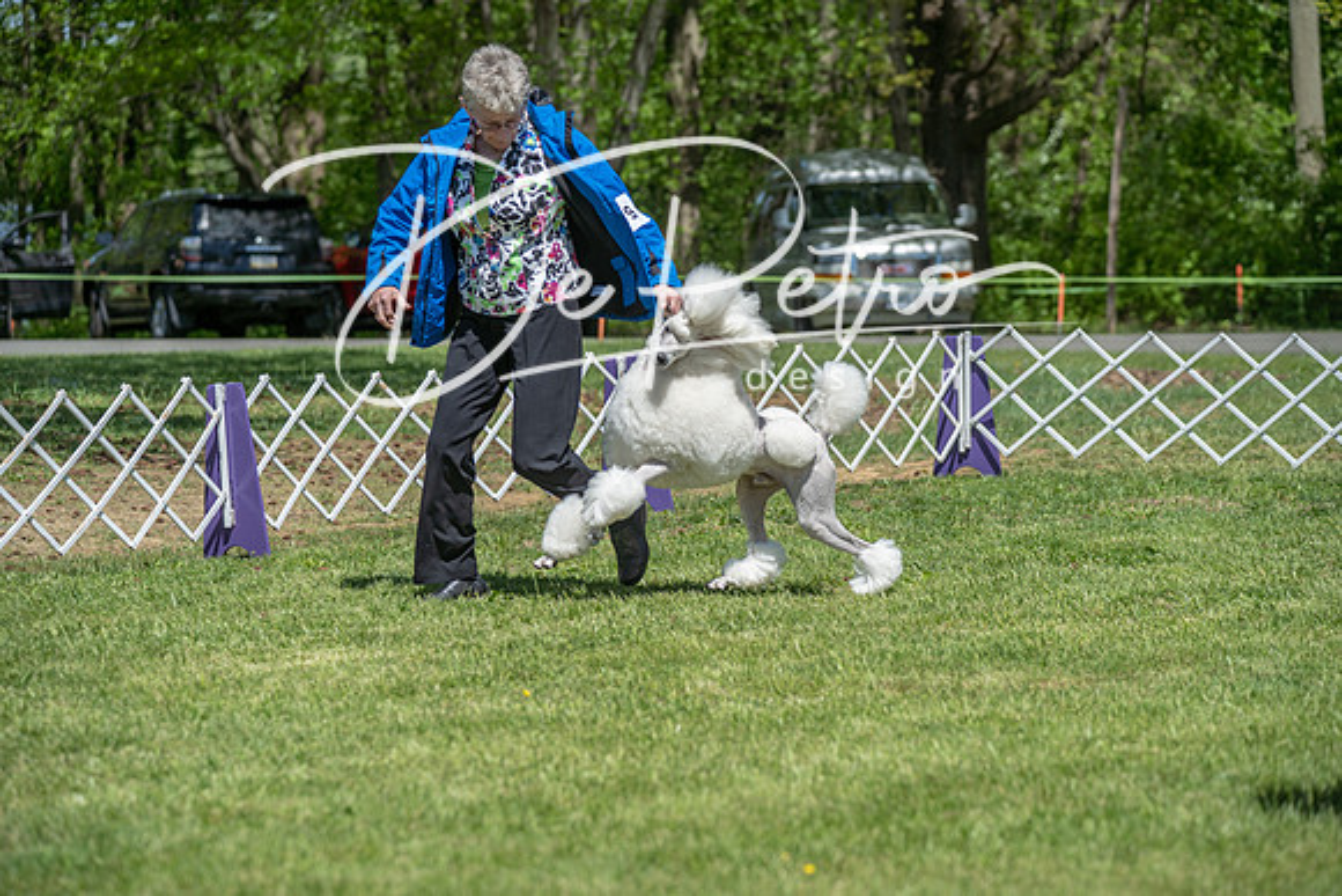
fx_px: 5033
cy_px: 448
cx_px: 671
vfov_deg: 10.2
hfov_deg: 15.2
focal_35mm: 135
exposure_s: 1/1000
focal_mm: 135
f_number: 5
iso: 200
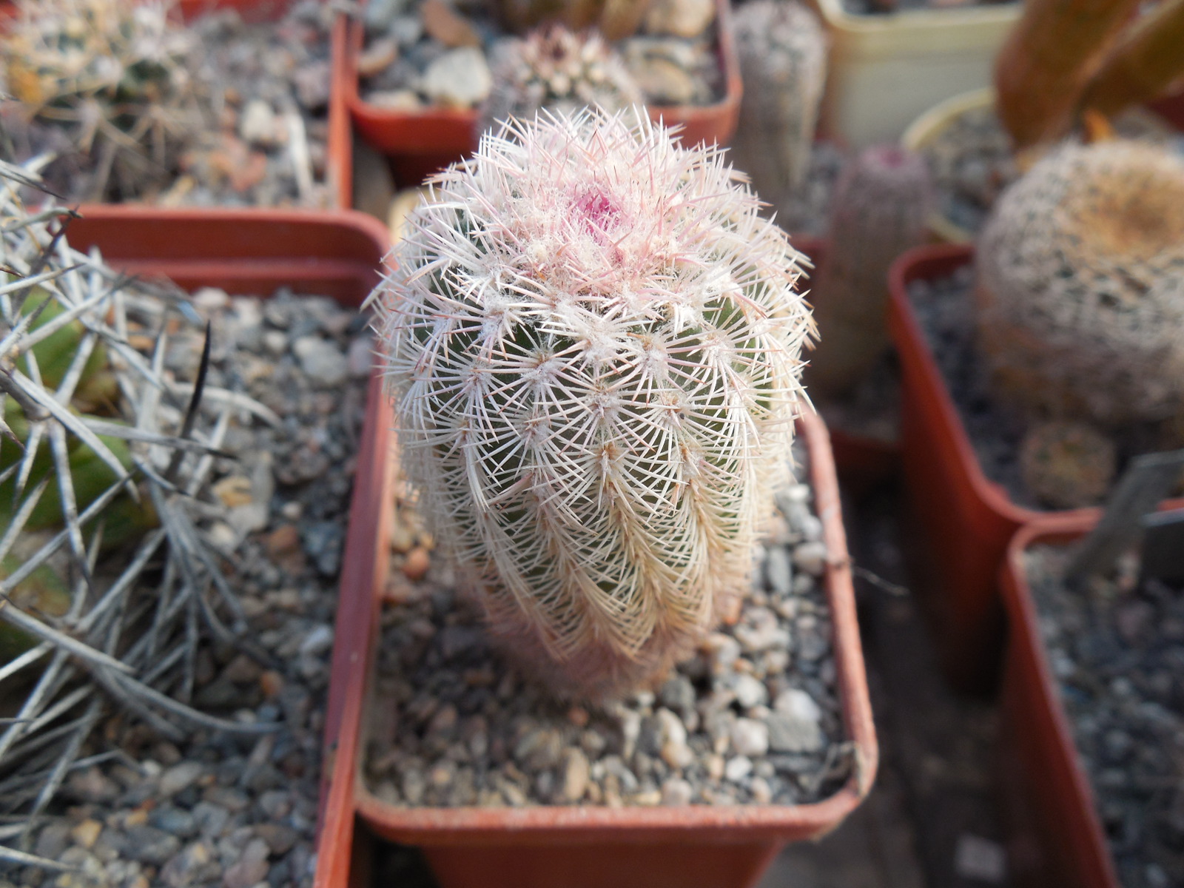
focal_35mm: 31
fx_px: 1060
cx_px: 592
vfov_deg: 45.4
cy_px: 444
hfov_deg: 58.4
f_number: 3.6
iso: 125
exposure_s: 1/80
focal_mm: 5.6
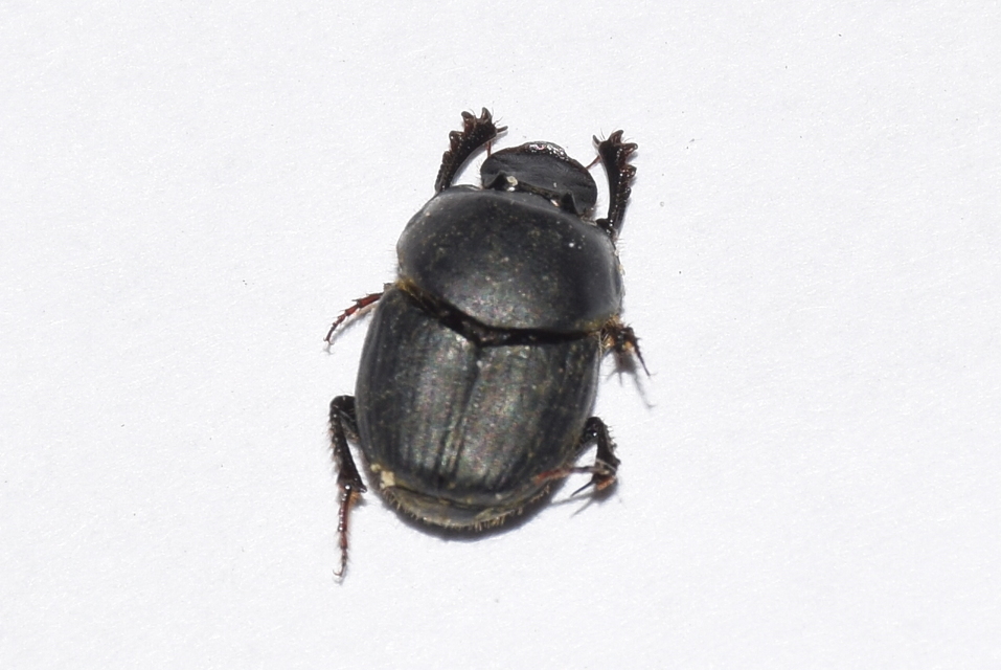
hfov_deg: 9.8
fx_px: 5844
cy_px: 335
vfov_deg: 6.6
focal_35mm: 210
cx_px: 500
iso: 100
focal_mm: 140
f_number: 11
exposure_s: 1/160
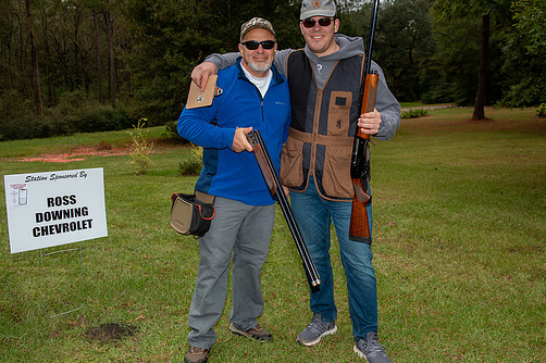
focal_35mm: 37
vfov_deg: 35.9
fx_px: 561
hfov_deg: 51.9
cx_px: 287
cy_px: 179
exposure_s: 1/160
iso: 320
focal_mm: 32
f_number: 5.6
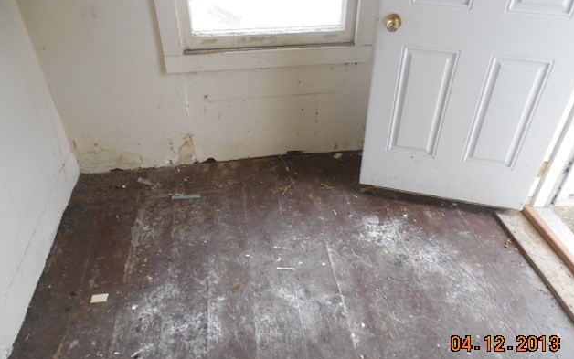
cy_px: 167
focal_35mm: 27
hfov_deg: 68.4
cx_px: 292
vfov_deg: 46.0
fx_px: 423
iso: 400
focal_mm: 4.5
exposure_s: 1/25
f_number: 3.3
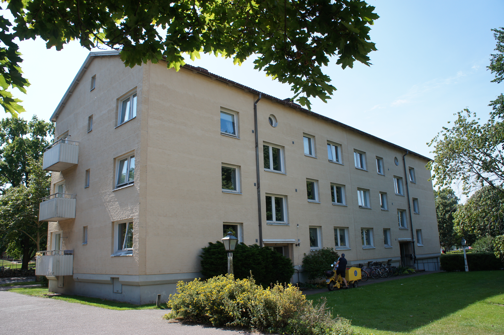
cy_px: 168
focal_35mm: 27
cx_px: 252
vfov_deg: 47.8
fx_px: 378
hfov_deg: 67.4
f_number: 6.3
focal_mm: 18
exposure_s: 1/400
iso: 200
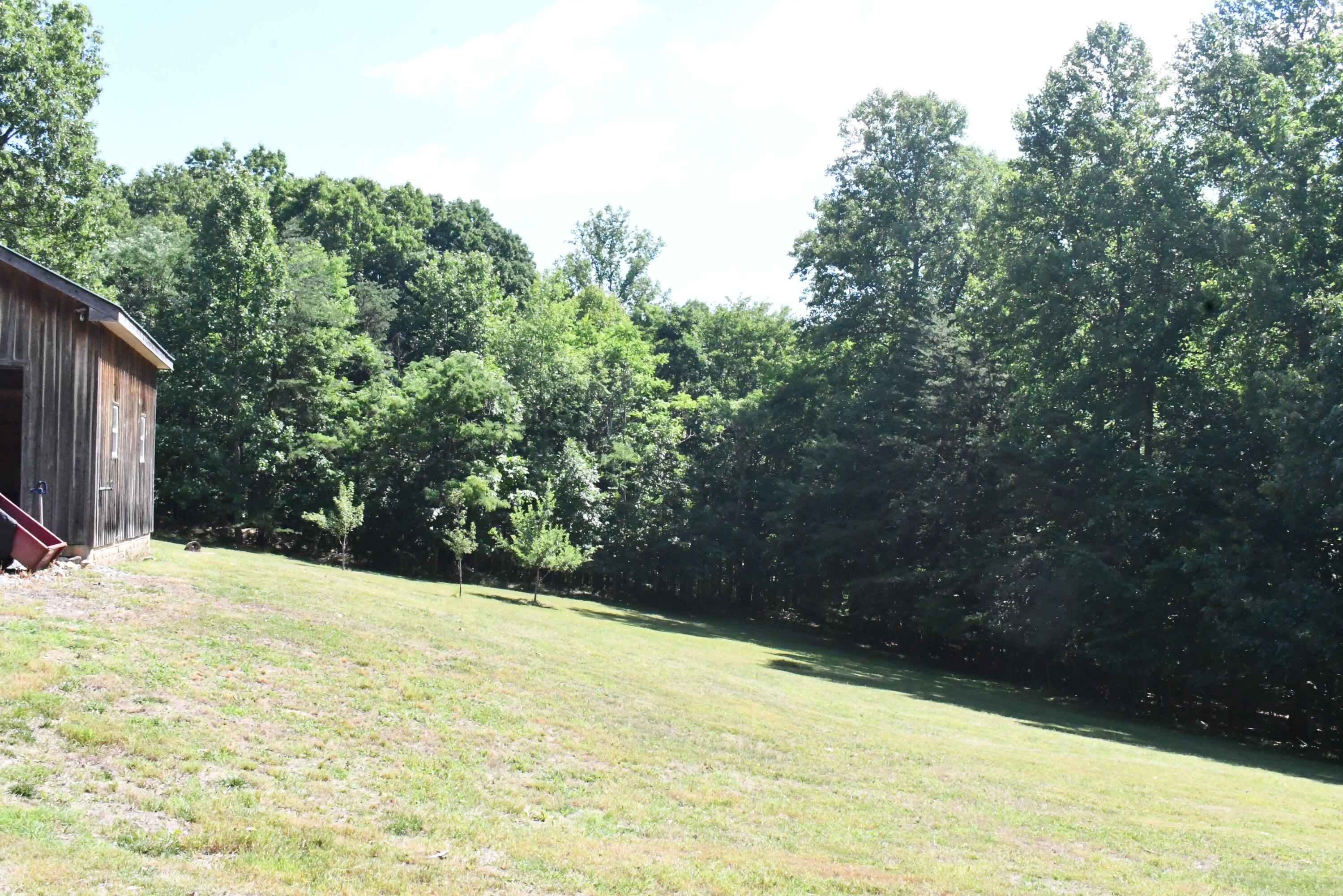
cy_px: 448
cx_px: 672
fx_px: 1380
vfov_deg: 35.9
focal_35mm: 37
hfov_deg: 51.9
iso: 8000
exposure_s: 1/1250
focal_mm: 25
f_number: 18
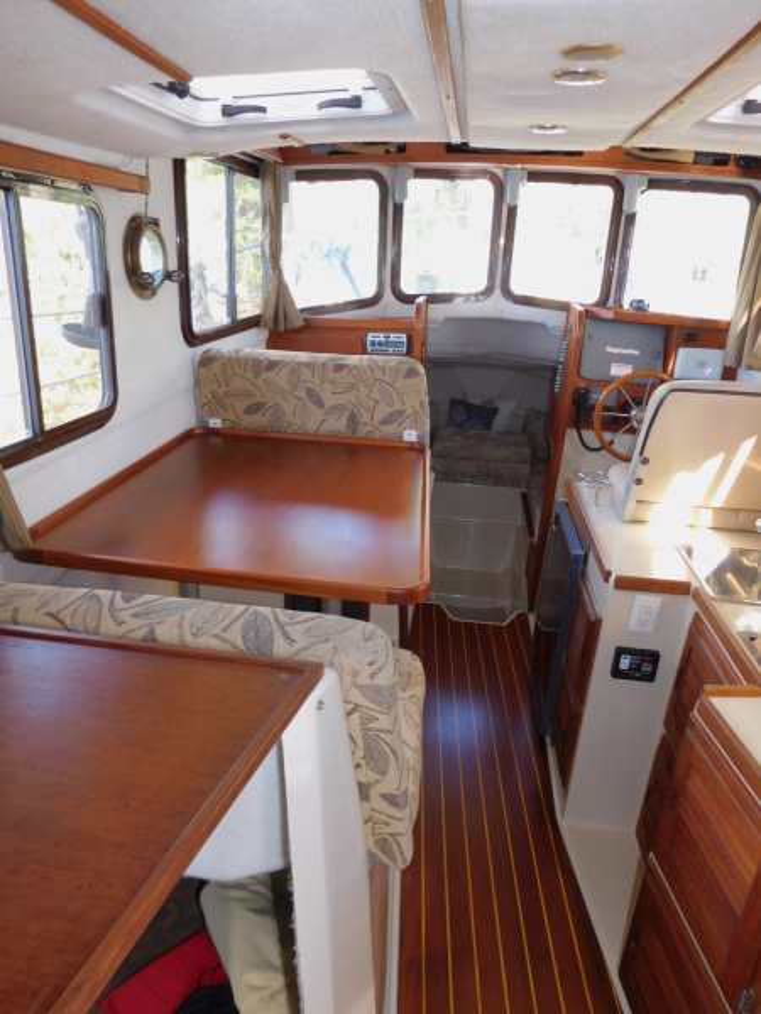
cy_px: 507
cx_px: 380
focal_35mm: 23
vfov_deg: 73.9
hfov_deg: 58.9
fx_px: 674
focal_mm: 4
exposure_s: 1/30
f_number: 3
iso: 160
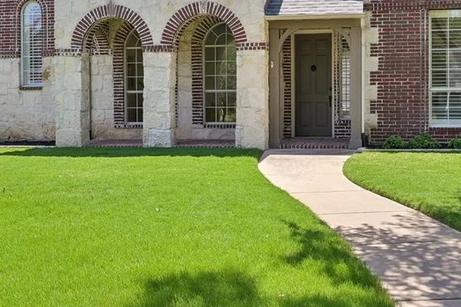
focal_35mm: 43
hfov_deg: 45.3
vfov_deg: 29.8
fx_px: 550
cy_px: 27
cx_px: 263
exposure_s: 1/500
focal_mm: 22
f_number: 8
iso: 400
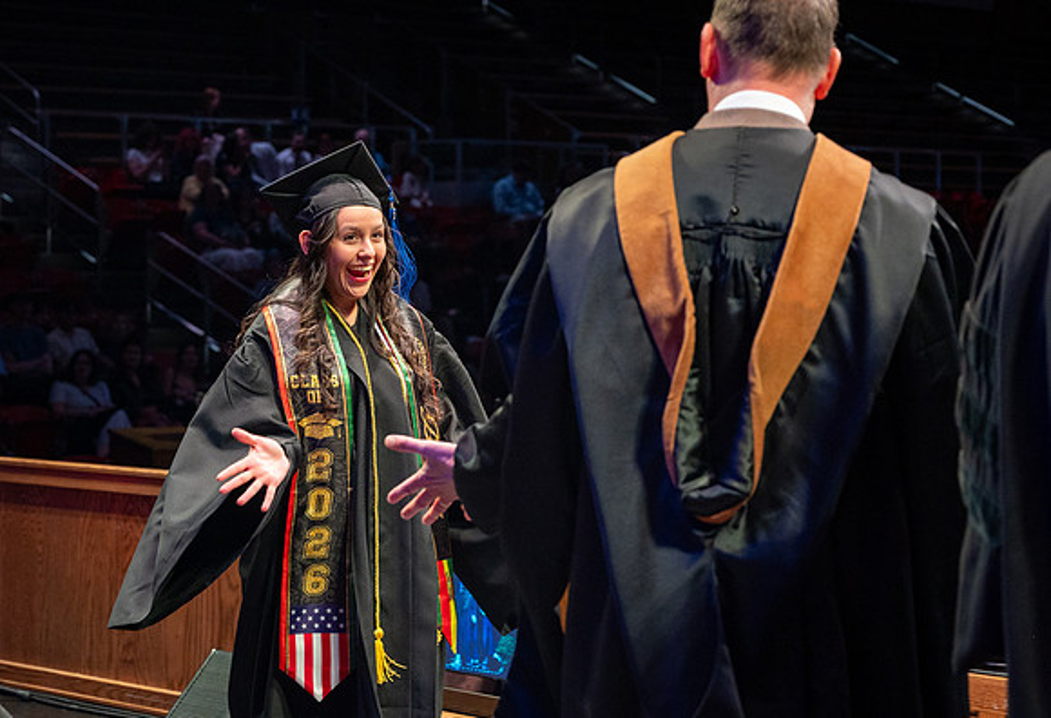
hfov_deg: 24.0
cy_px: 237
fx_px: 2470
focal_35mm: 84
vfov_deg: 16.5
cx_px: 403
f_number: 4
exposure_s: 1/200
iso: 1250
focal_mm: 58
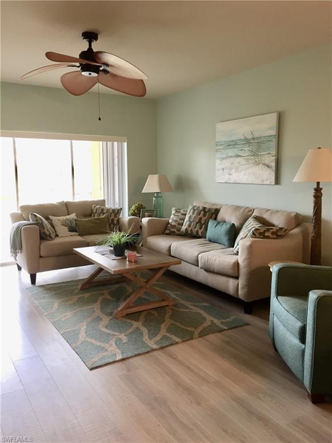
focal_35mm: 29
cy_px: 222
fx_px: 371
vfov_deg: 61.7
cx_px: 166
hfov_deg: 48.2
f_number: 2.2
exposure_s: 1/30
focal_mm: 4.15
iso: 64
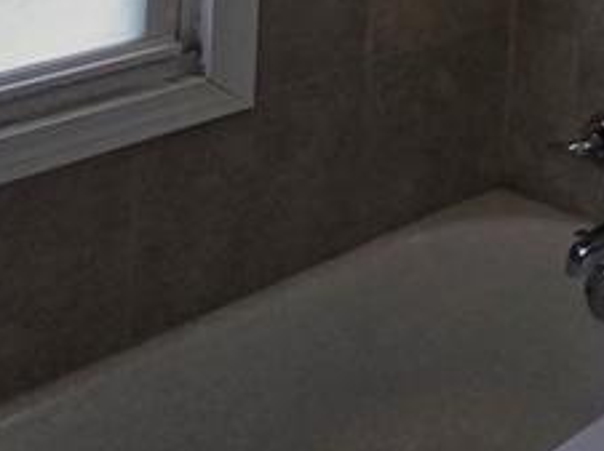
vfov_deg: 18.4
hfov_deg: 22.4
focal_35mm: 59
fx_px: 1028
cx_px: 1040
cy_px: -398
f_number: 2.2
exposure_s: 1/306
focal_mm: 2.2
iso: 50
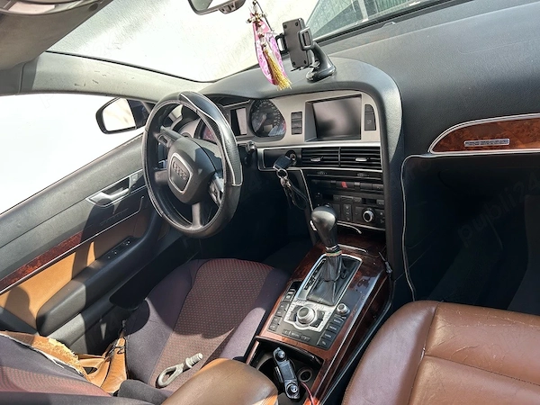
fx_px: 406
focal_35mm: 26
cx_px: 270
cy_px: 202
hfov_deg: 67.3
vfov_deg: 53.1
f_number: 1.5
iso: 50
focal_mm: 5.7
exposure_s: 1/426
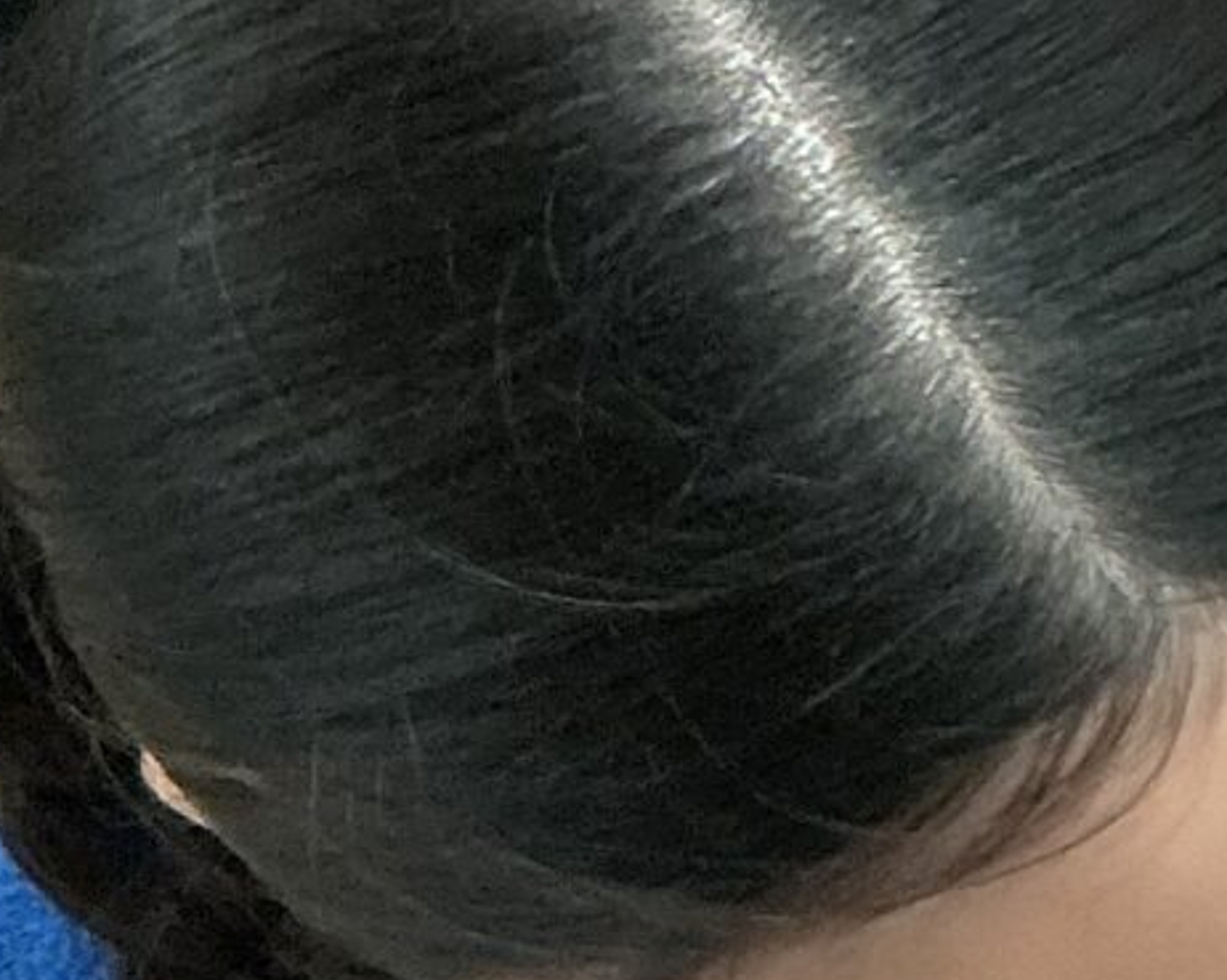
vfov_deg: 9.6
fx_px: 5698
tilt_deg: -53.0
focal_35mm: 157
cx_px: 2467
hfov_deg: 11.1
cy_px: 1442
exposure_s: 1/60
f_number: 1.8
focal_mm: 3
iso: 160
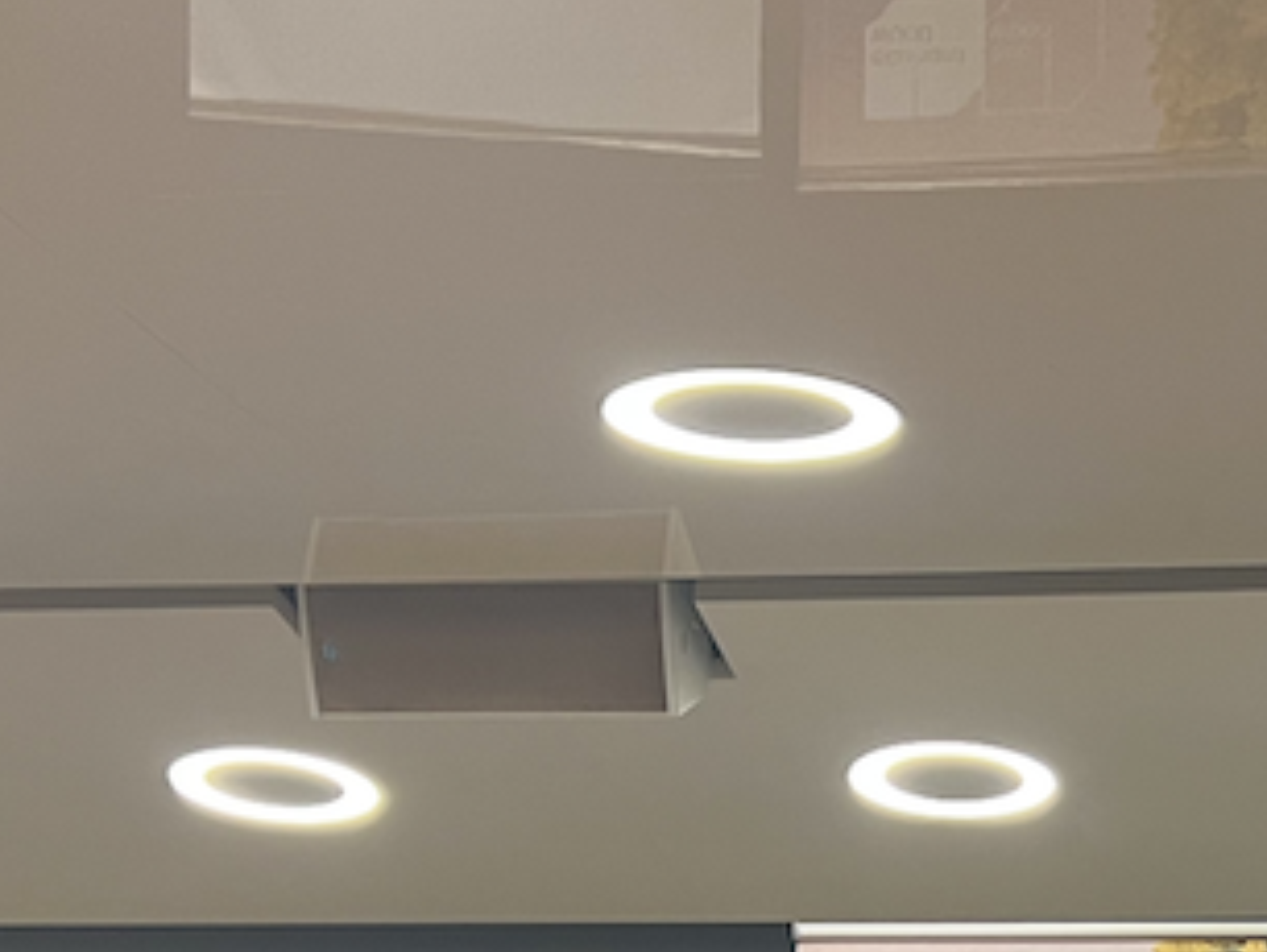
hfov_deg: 22.1
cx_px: 1077
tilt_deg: +1.7
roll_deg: -0.6
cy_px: 1267
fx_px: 3187
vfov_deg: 16.0
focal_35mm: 87
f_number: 1.5
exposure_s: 1/50
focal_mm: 5.7
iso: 125
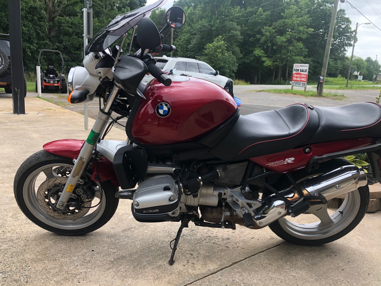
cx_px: 190
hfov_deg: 63.4
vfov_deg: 49.7
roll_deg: -2.8
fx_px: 308
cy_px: 143
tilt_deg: -13.3
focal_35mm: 28
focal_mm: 4
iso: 20
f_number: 1.8
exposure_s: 1/202
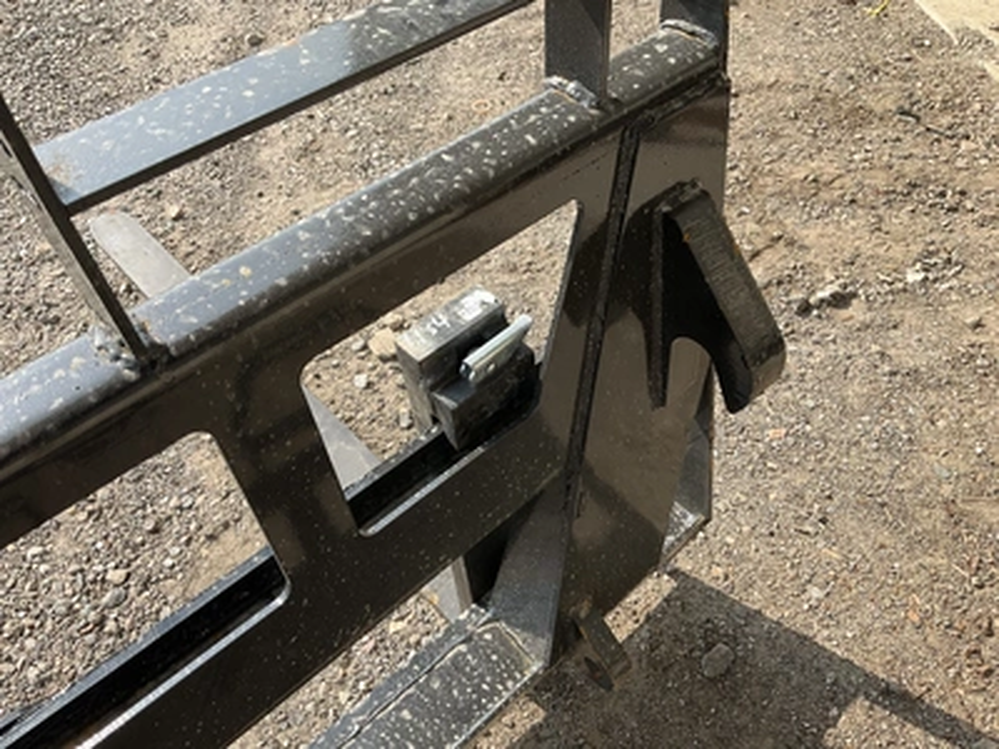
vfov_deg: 48.2
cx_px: 500
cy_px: 374
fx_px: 837
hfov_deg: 61.7
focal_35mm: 29
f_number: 1.8
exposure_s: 1/739
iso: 25
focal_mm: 3
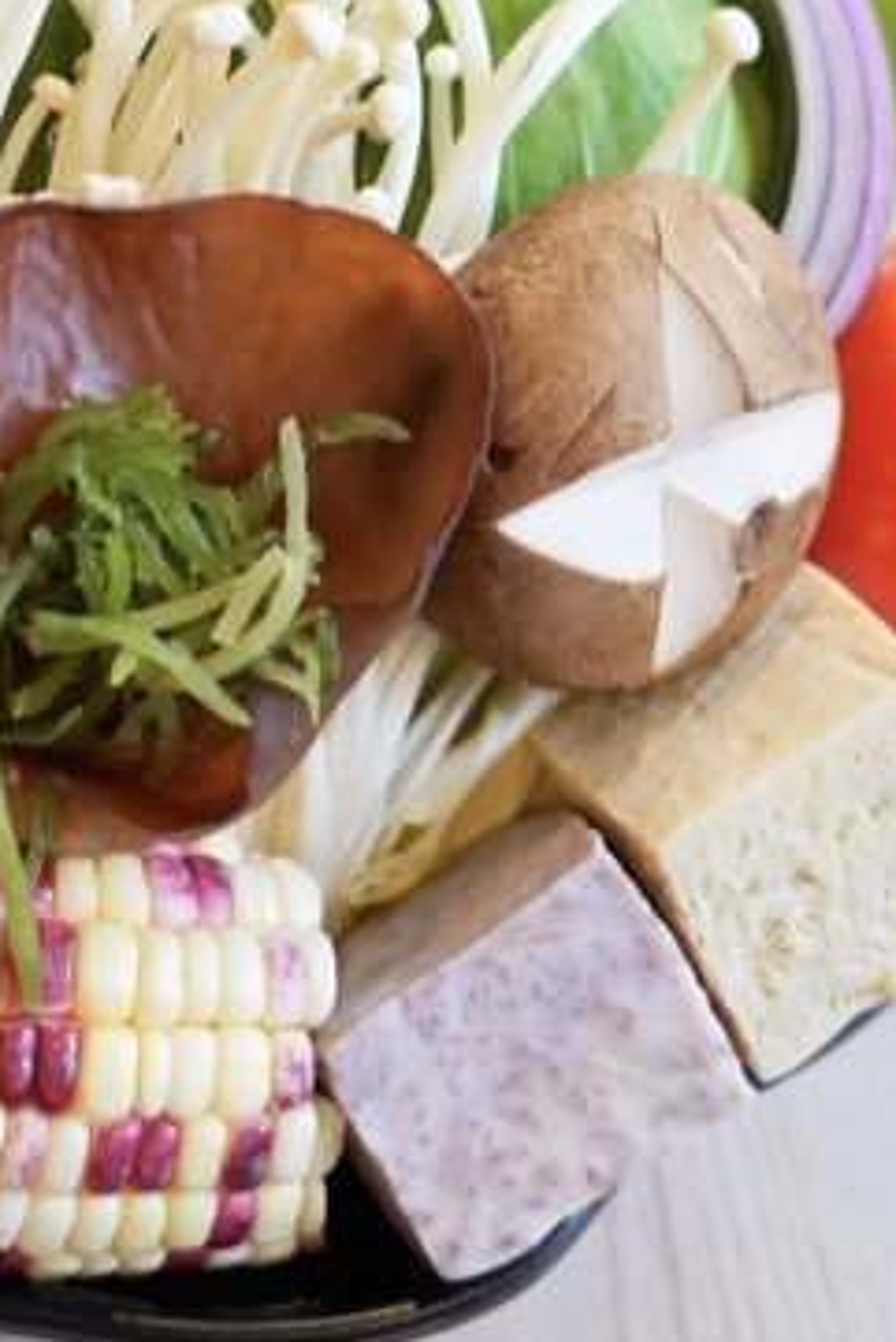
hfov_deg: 12.3
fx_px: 4110
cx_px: 67
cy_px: 283
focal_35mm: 110
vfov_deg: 18.4
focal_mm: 39.8
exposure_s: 1/60
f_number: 4
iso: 320
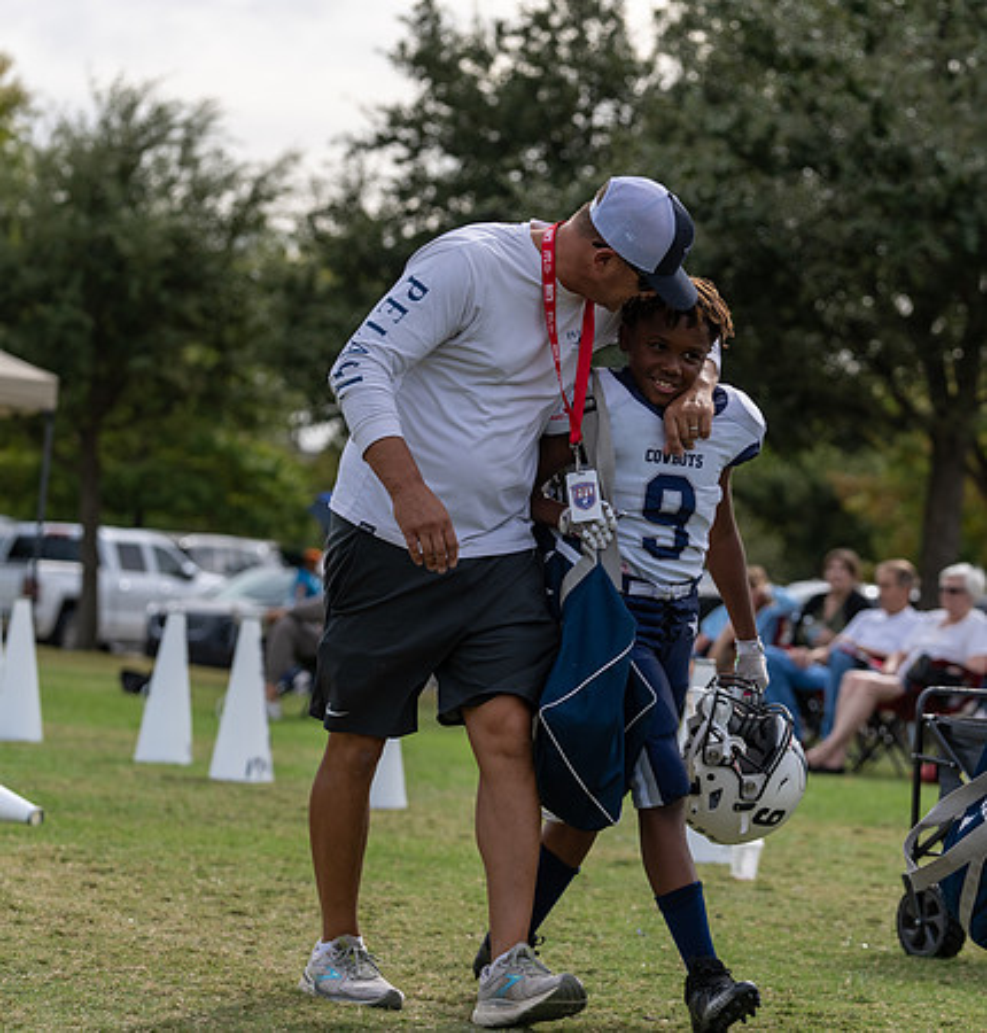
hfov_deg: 12.1
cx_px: 534
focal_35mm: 141
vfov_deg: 12.6
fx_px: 4664
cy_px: 514
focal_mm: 108
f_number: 4
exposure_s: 1/1600
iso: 160
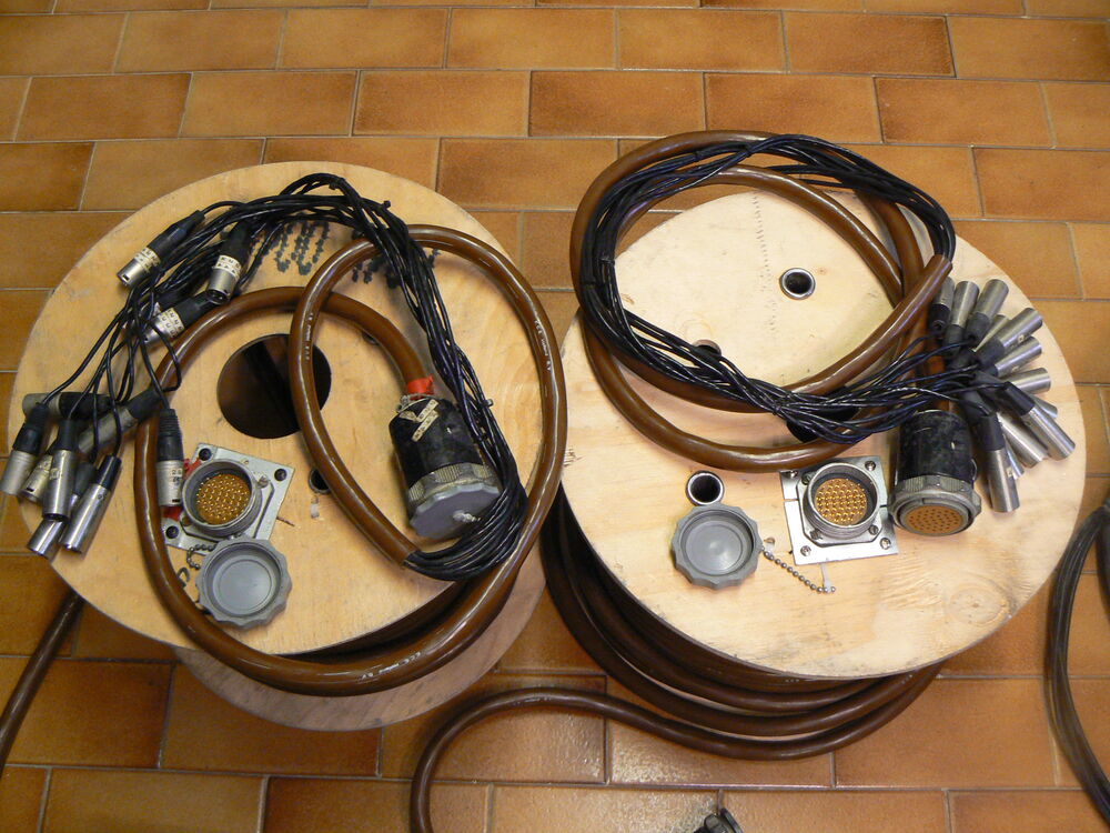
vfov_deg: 39.7
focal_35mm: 36
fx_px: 1154
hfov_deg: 51.4
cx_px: 555
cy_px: 416
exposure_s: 1/25
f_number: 2.8
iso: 200
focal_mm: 6
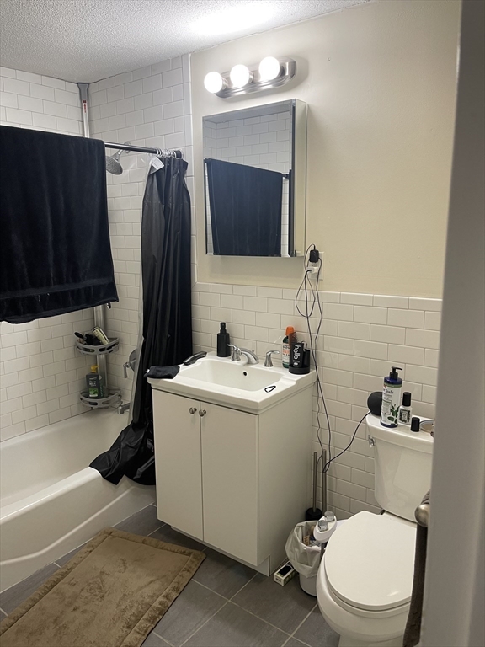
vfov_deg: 69.4
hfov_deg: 54.9
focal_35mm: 25
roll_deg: +0.8
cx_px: 242
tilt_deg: -10.9
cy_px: 324
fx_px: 467
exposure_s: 1/60
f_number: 1.6
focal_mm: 5.1
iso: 100
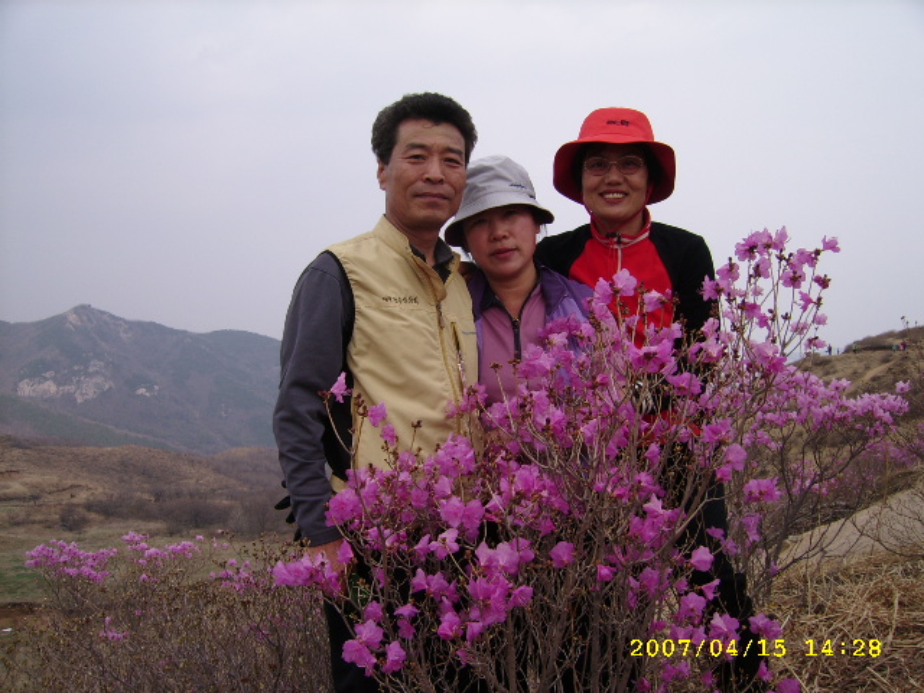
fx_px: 934
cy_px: 346
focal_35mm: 35
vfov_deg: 40.7
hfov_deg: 52.6
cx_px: 462
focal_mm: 5.95
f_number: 5.8
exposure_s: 1/324
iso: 50
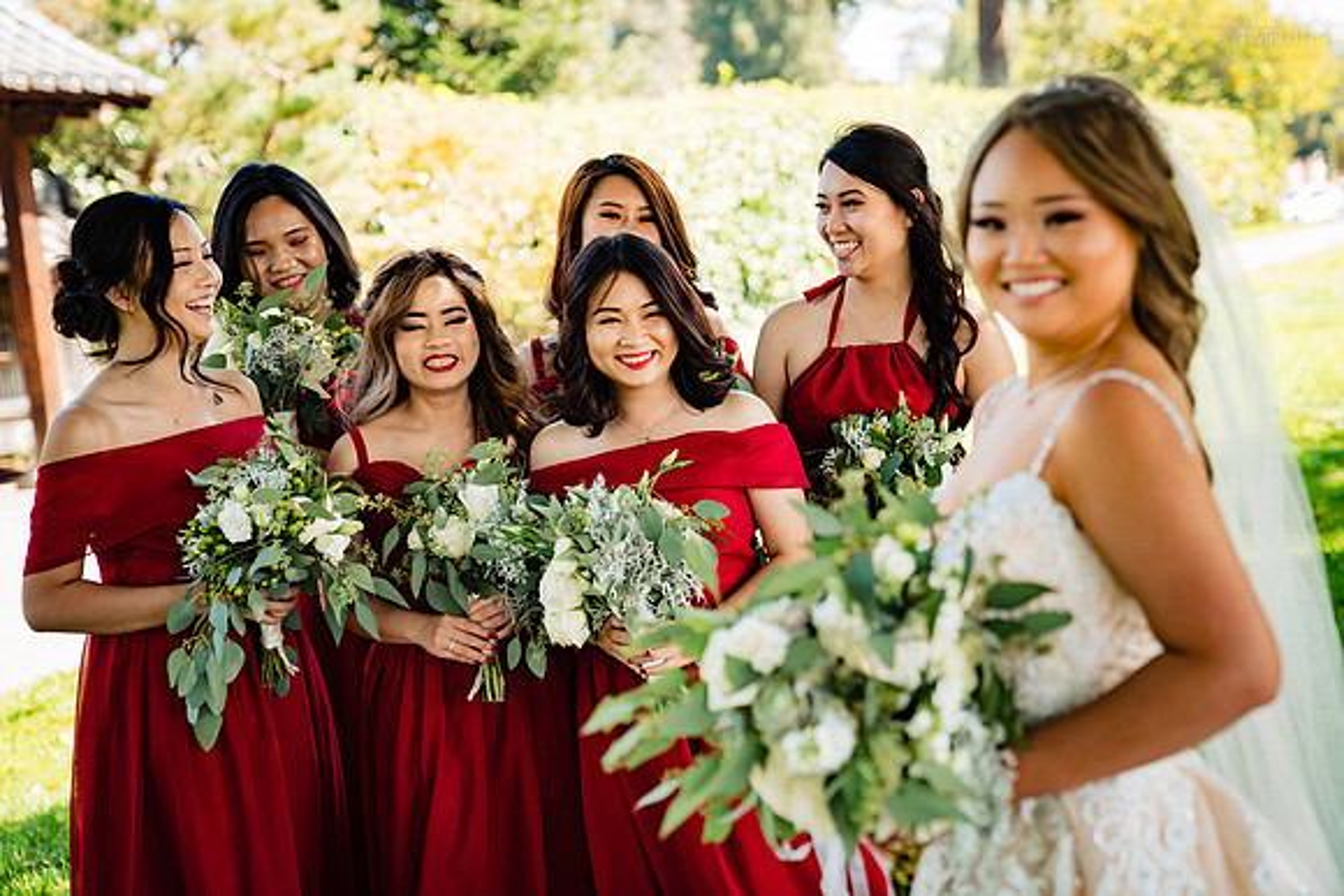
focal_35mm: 61
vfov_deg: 22.3
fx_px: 2278
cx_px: 672
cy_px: 448
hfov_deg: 32.9
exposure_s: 1/250
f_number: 2.8
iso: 200
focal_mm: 61
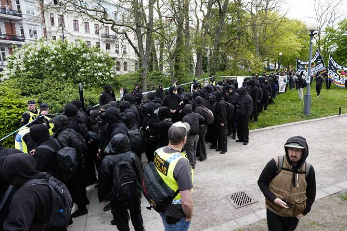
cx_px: 181
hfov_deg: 81.2
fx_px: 202
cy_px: 113
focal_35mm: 21
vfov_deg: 59.5
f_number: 4
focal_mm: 20
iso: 1000
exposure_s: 1/800
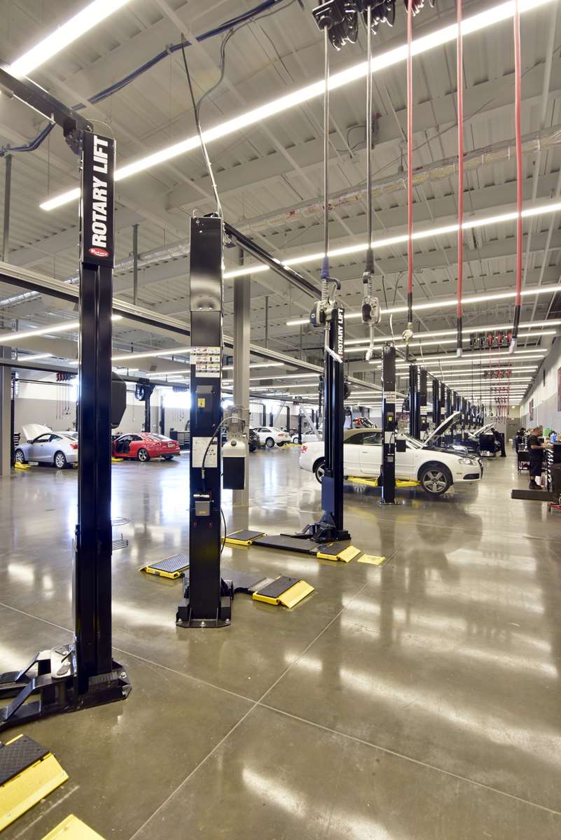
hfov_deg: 70.5
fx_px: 397
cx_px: 280
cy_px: 420
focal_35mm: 17
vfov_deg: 93.3
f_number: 10
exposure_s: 1/10
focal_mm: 17
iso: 500
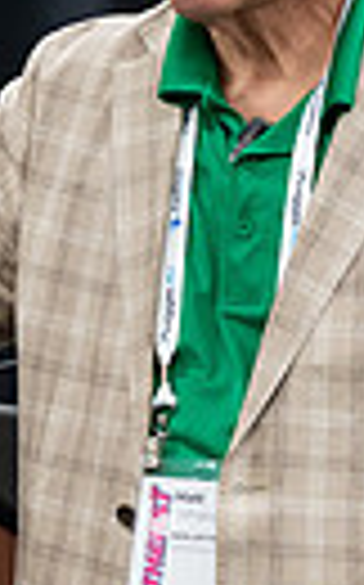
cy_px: 405
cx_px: 40
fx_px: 10388
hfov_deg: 2.0
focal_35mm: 653
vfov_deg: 3.2
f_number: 3.2
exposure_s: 1/200
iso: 1000
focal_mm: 140
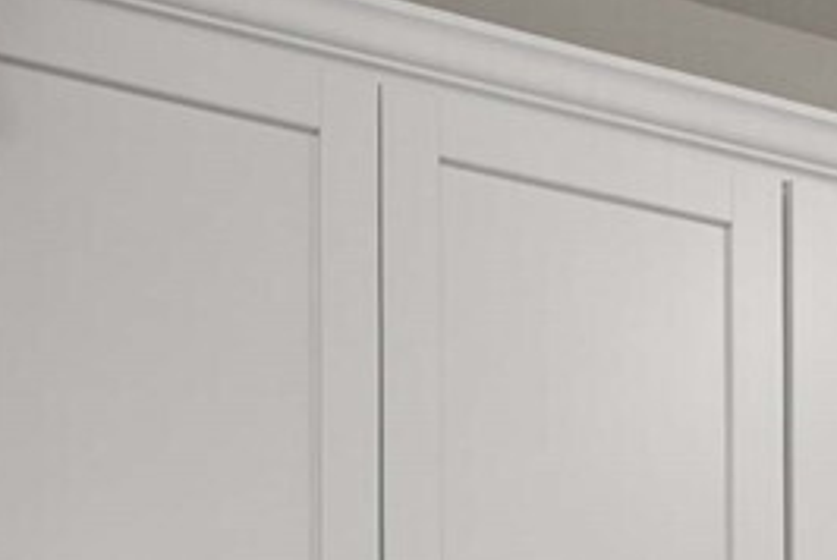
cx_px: 659
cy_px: 1504
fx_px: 2374
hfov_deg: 19.8
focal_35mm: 102
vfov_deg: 10.7
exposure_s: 1/30
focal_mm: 16
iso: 800
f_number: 4
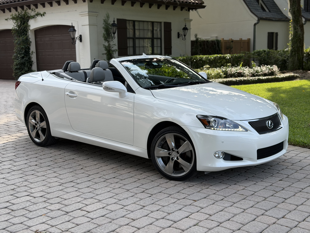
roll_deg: +1.3
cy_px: 116
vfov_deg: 30.3
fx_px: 430
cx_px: 155
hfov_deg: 39.7
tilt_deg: -8.6
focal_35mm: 48
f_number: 1.78
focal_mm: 6.76
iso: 64
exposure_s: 1/1307
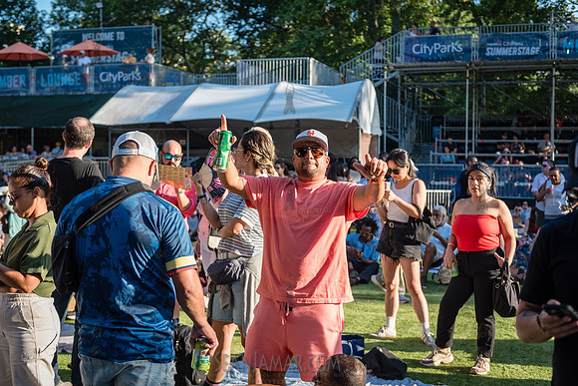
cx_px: 289
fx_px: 803
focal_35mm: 50
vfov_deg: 27.0
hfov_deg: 39.6
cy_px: 193
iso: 500
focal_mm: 50
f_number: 3.2
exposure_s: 1/1600
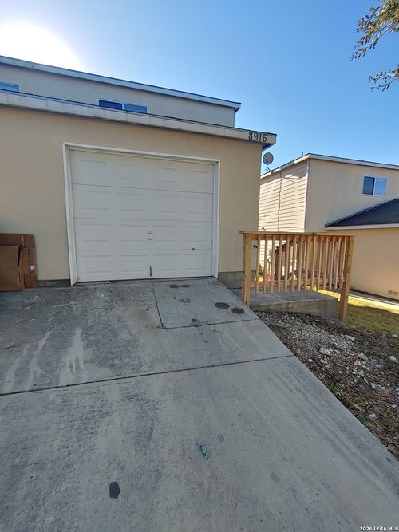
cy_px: 266
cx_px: 200
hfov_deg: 85.7
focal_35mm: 14
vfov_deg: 102.1
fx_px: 215
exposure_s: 1/331
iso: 50
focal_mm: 1.75
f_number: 2.4
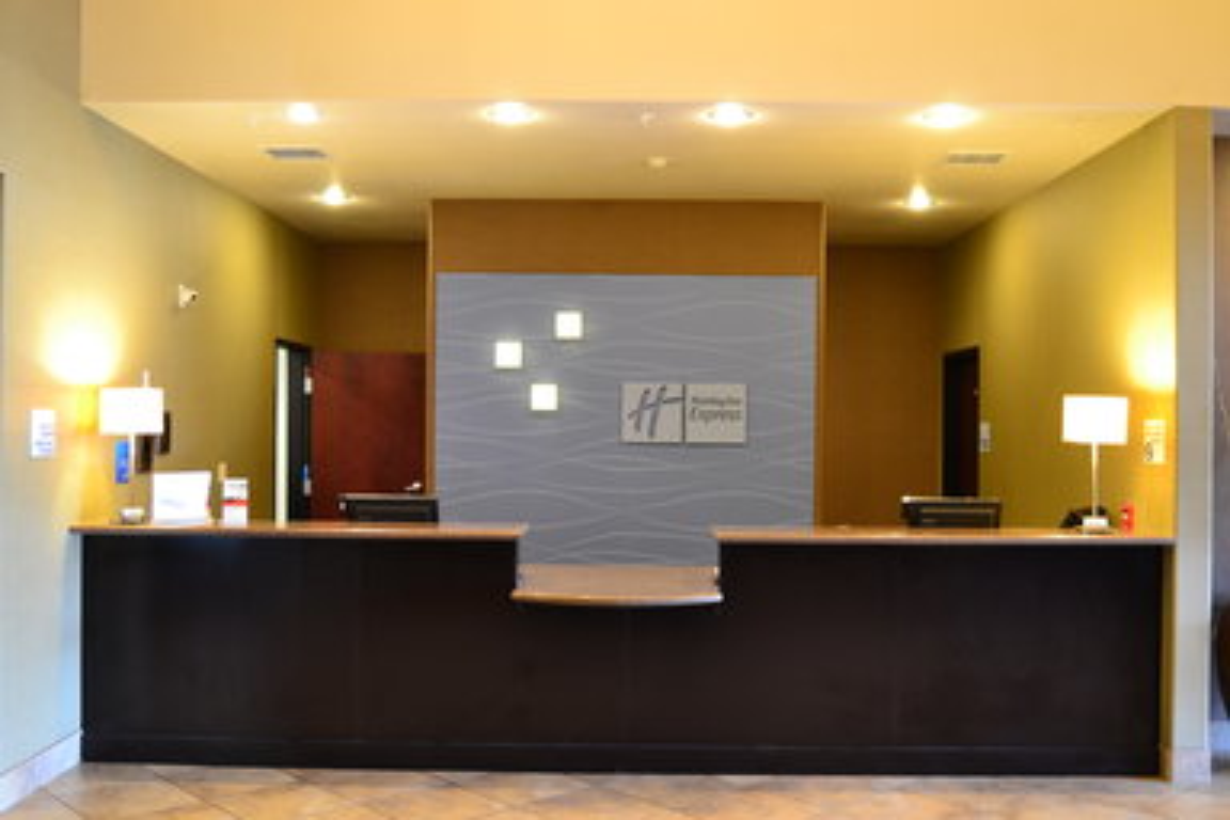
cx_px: 615
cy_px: 410
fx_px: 1179
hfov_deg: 55.1
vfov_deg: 38.4
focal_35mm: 34
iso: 800
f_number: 3.8
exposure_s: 1/15
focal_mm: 23
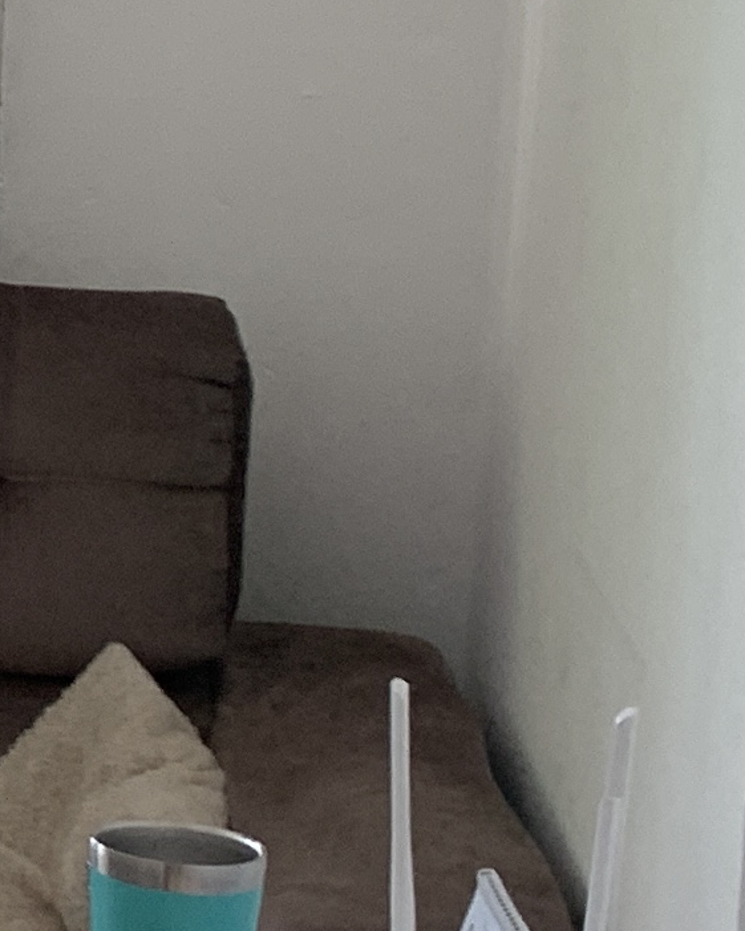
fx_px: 4023
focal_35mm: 146
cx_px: -1532
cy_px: 57
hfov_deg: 8.7
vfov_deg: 13.1
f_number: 1.8
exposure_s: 1/121
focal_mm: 4.25
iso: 64
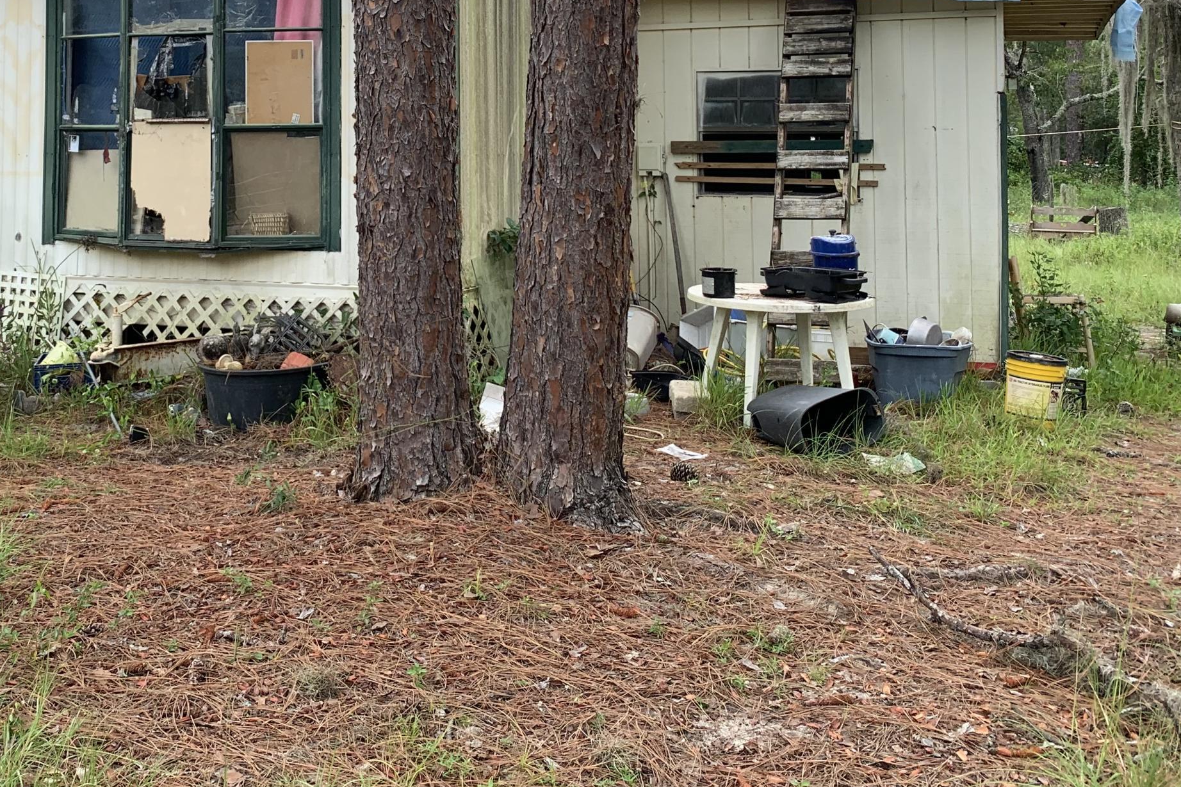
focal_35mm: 44
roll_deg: -0.8
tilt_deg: +2.5
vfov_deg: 29.4
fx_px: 1443
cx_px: 382
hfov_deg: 43.8
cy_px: 99
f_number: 1.8
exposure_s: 1/669
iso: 25
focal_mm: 4.25
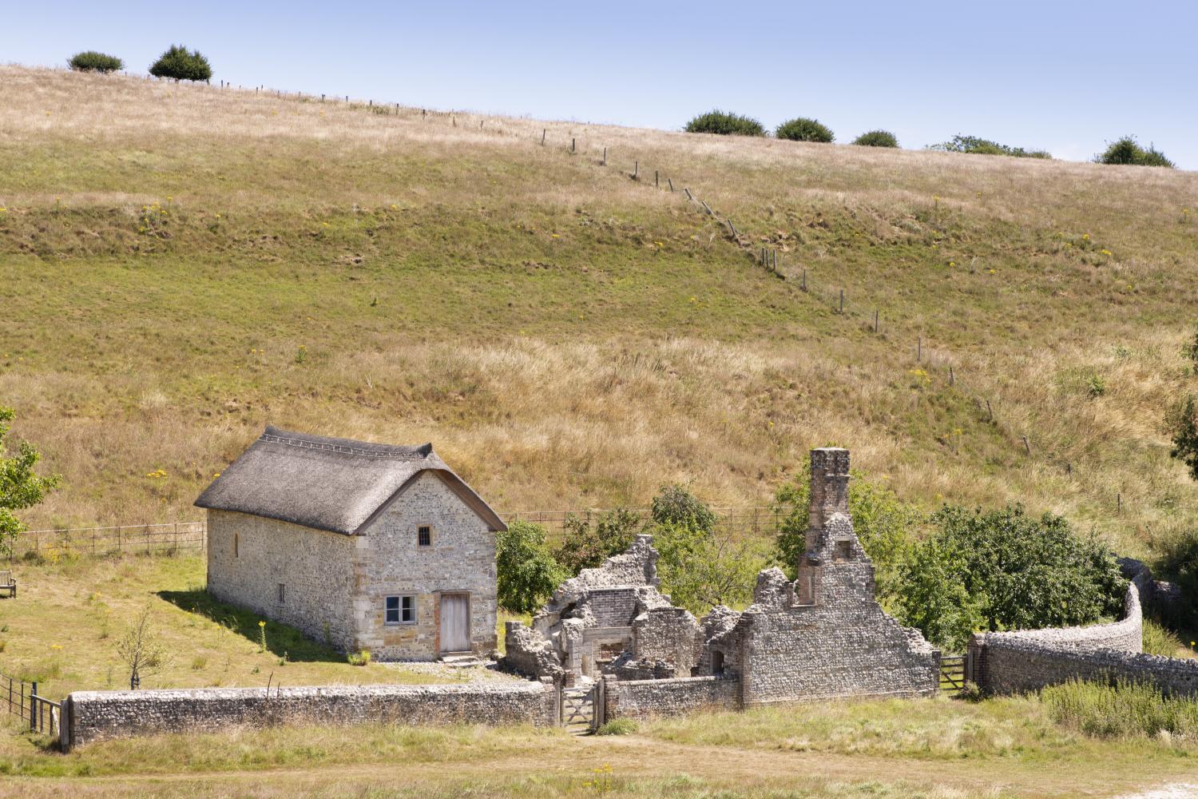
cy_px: 400
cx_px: 599
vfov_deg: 13.0
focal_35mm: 105
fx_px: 3494
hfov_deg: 19.5
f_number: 11
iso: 64
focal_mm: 105
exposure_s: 1/50
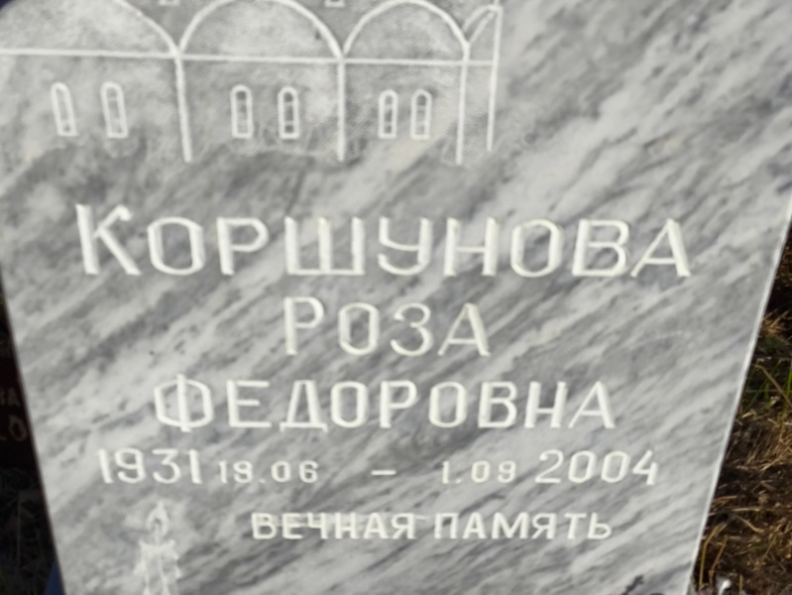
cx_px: 396
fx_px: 1144
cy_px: 298
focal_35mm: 50
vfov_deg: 29.1
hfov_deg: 38.2
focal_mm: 4.71
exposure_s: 1/1351
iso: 50
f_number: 1.7
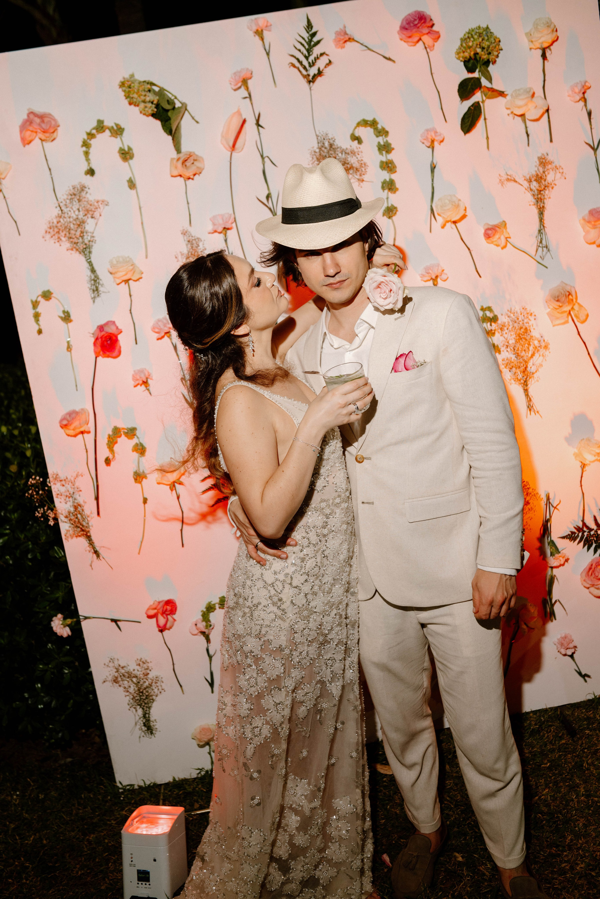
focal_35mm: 35
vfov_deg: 54.4
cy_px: 450
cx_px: 300
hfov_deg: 37.9
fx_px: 875
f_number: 3.5
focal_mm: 35
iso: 400
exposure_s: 1/160
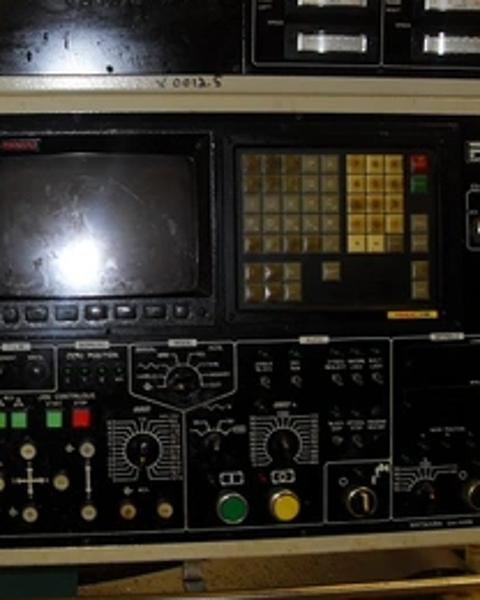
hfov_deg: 29.4
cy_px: 279
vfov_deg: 36.6
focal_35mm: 51
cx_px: 152
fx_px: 906
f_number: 2.8
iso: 100
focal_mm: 6.3
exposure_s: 1/45
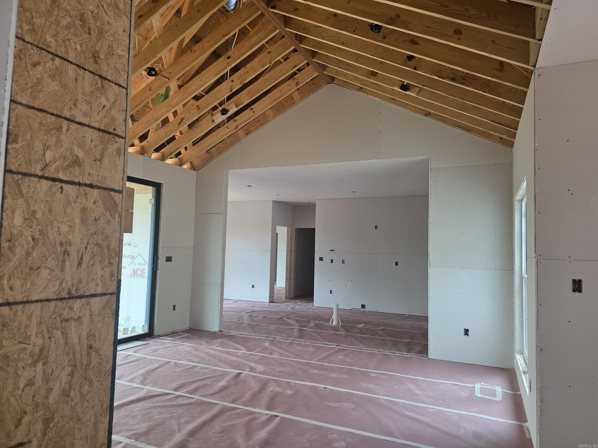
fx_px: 397
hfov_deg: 73.9
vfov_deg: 58.9
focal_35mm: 23
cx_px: 299
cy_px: 224
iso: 160
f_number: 1.7
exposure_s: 1/180
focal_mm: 6.3
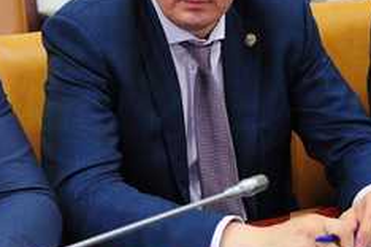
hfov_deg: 13.7
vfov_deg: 9.1
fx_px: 1546
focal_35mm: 150
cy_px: -19
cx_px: 265
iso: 2500
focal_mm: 44
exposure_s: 1/200
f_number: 3.2
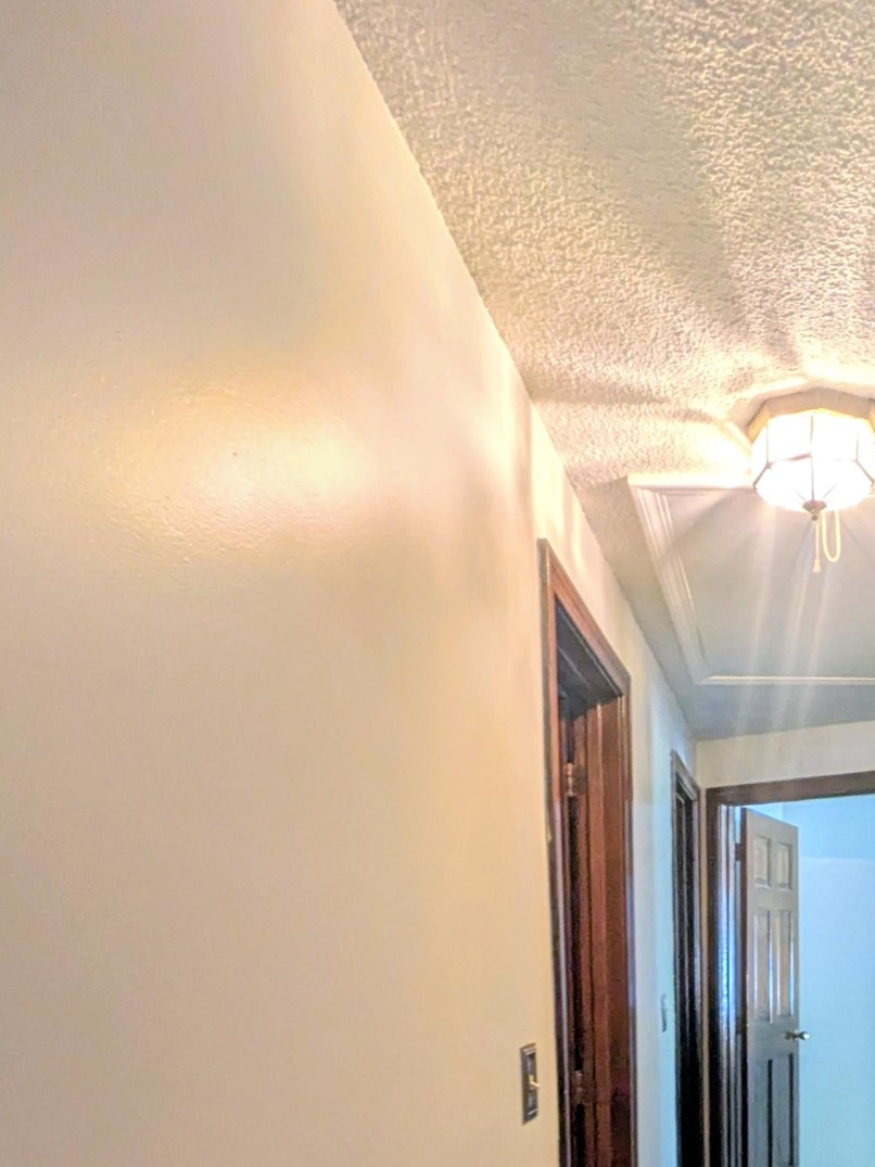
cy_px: 1070
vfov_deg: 52.1
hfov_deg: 43.0
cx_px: 782
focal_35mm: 30
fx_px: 1011
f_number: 2.2
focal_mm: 1.85
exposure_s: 1/30
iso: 211
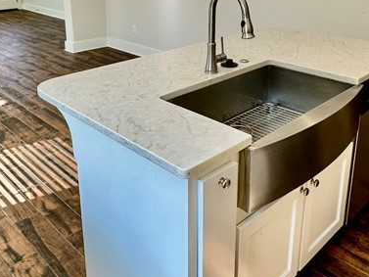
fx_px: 405
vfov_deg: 36.4
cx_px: 182
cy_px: 55
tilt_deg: -14.8
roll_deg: +0.2
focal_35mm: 38
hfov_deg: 49.0
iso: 80
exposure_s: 1/120
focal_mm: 2.22
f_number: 2.2
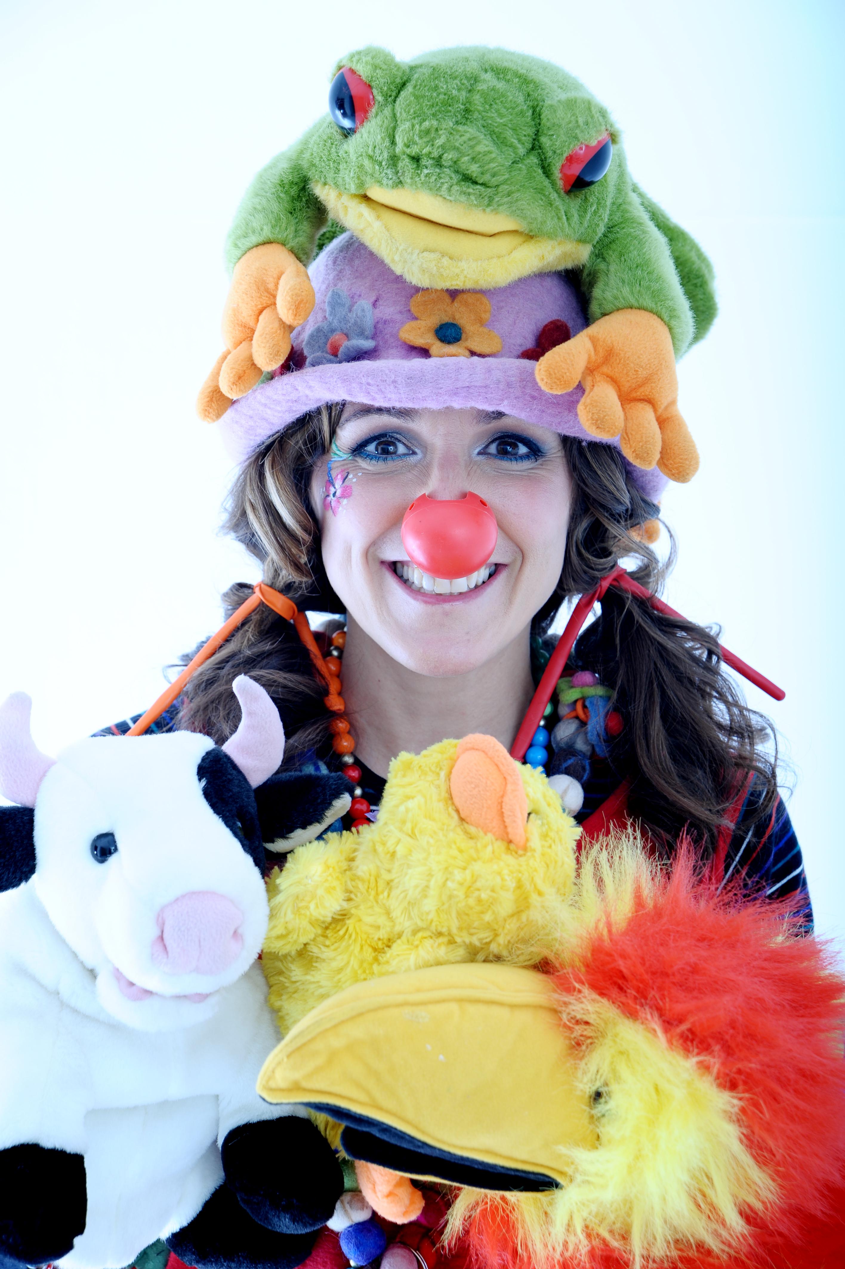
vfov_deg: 27.0
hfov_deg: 18.2
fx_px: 2644
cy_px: 634
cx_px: 422
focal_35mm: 75
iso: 200
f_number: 7.1
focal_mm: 75
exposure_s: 1/250
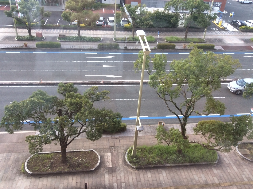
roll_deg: -3.9
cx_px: 126
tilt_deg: -33.0
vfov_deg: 44.0
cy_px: 94
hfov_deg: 56.9
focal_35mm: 32
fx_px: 234
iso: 32
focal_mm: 3.3
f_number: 2.4
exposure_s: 1/140
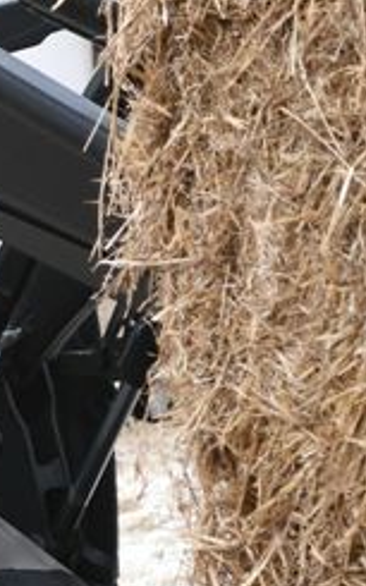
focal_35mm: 260
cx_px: -323
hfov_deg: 5.0
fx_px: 4152
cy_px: 682
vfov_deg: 8.0
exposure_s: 1/60
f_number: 2.8
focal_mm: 52
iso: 2000
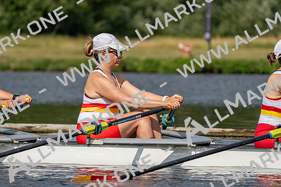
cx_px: 132
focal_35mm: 351
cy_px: 88
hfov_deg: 5.9
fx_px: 2739
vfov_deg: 3.9
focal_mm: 277
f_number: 5.6
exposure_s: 1/1600
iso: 125
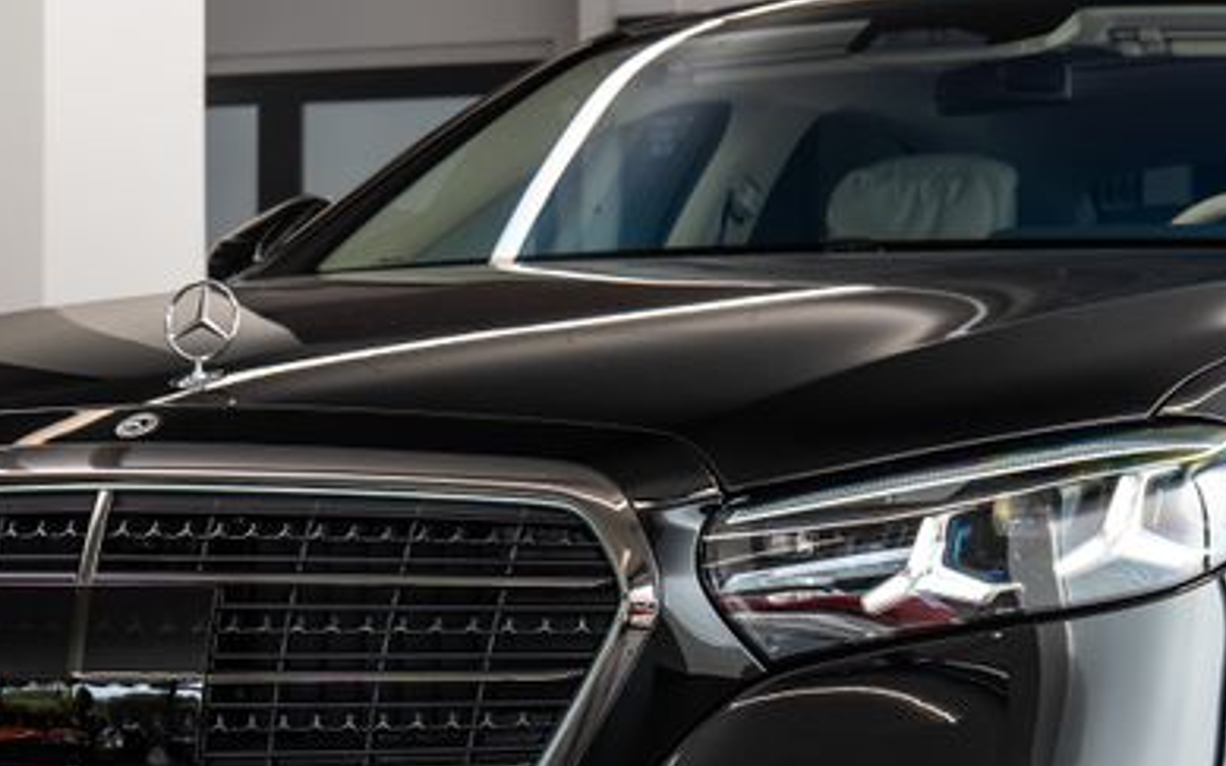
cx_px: 736
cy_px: 593
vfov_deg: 10.1
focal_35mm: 130
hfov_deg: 16.1
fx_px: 4343
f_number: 4.9
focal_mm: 44
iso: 320
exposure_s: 1/50
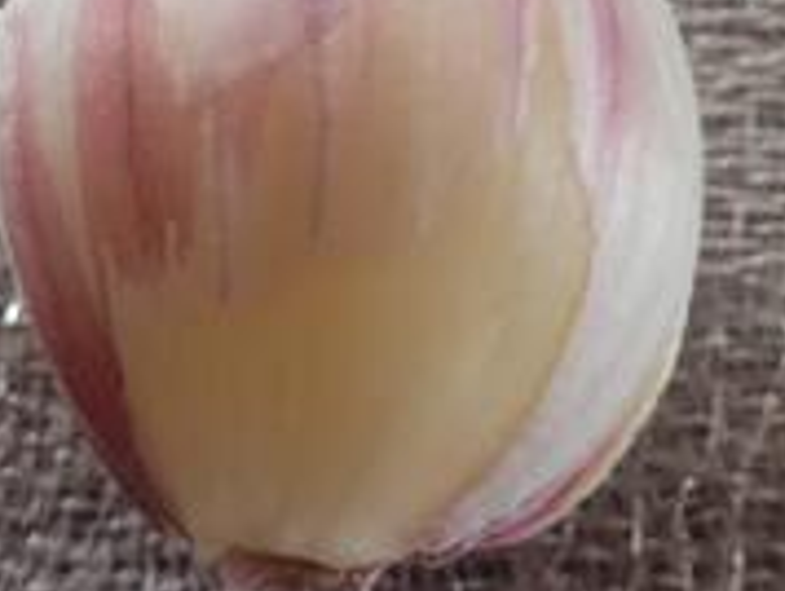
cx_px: 340
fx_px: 1590
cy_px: 62
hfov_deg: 27.7
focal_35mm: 70
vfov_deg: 20.6
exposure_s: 1/33
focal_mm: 4.74
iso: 339
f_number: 1.79
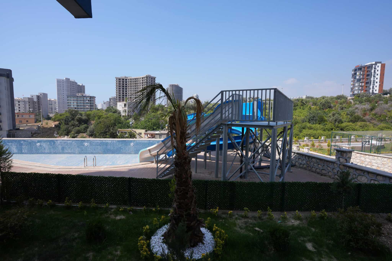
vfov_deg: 70.4
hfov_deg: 93.3
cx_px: 196
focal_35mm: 17
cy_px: 130
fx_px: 185
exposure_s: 1/250
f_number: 8
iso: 100
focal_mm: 17
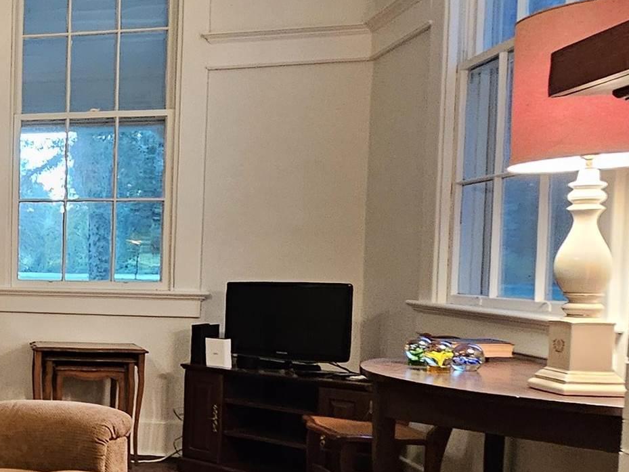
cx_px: -206
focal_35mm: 43
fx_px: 781
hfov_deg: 32.1
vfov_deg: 33.4
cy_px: 301
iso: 400
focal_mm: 2.2
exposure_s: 1/30
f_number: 2.2
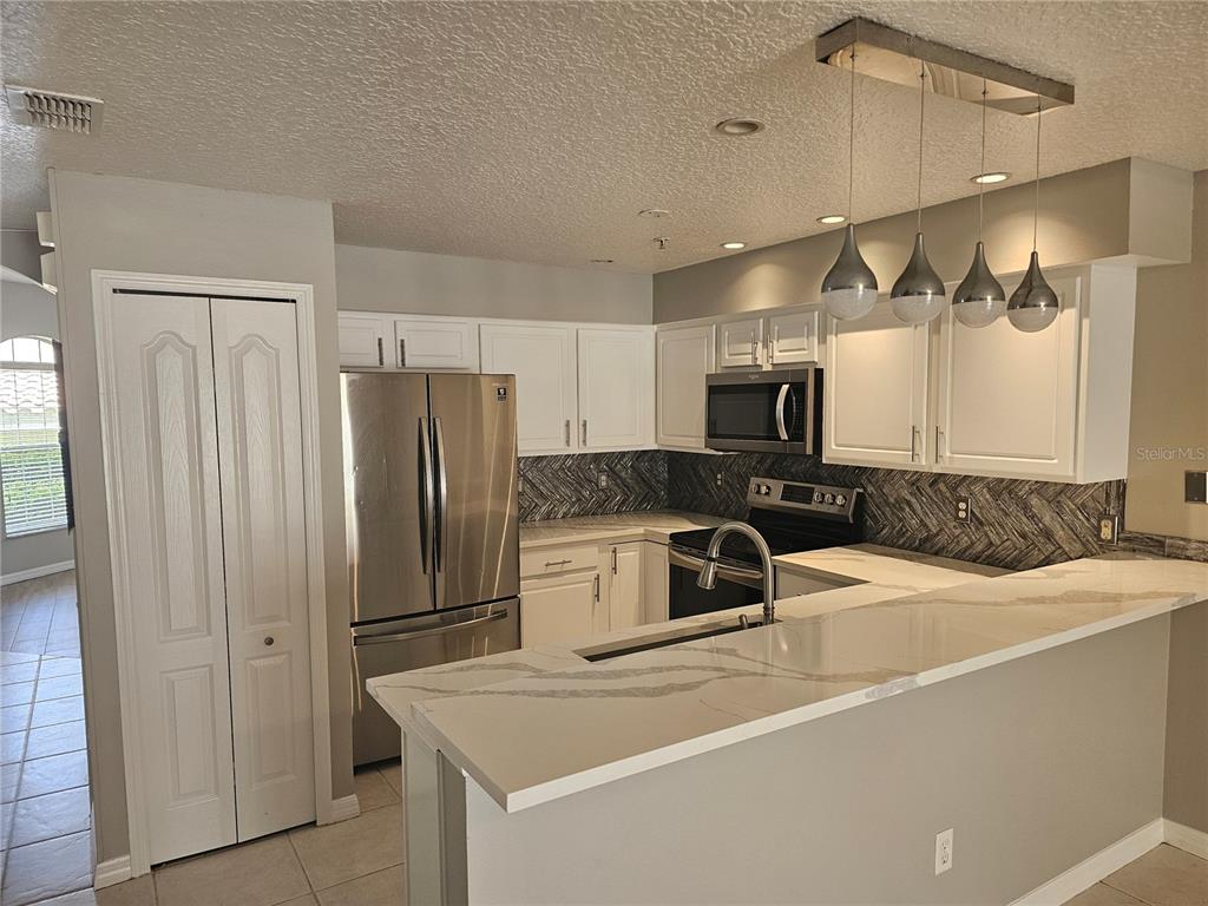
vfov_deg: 58.9
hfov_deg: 73.9
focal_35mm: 23
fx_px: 803
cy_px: 453
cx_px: 604
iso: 250
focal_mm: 6.3
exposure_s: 1/120
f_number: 1.7
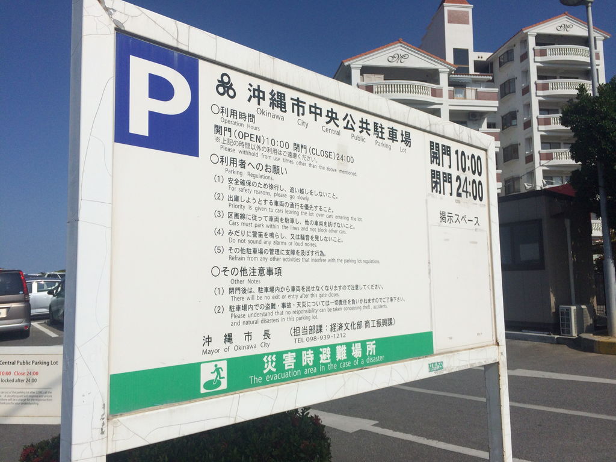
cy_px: 231
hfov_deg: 61.7
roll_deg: +0.1
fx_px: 516
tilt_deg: +5.3
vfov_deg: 48.2
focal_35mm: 29
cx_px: 308
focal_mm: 4.15
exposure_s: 1/8264
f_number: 2.2
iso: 40
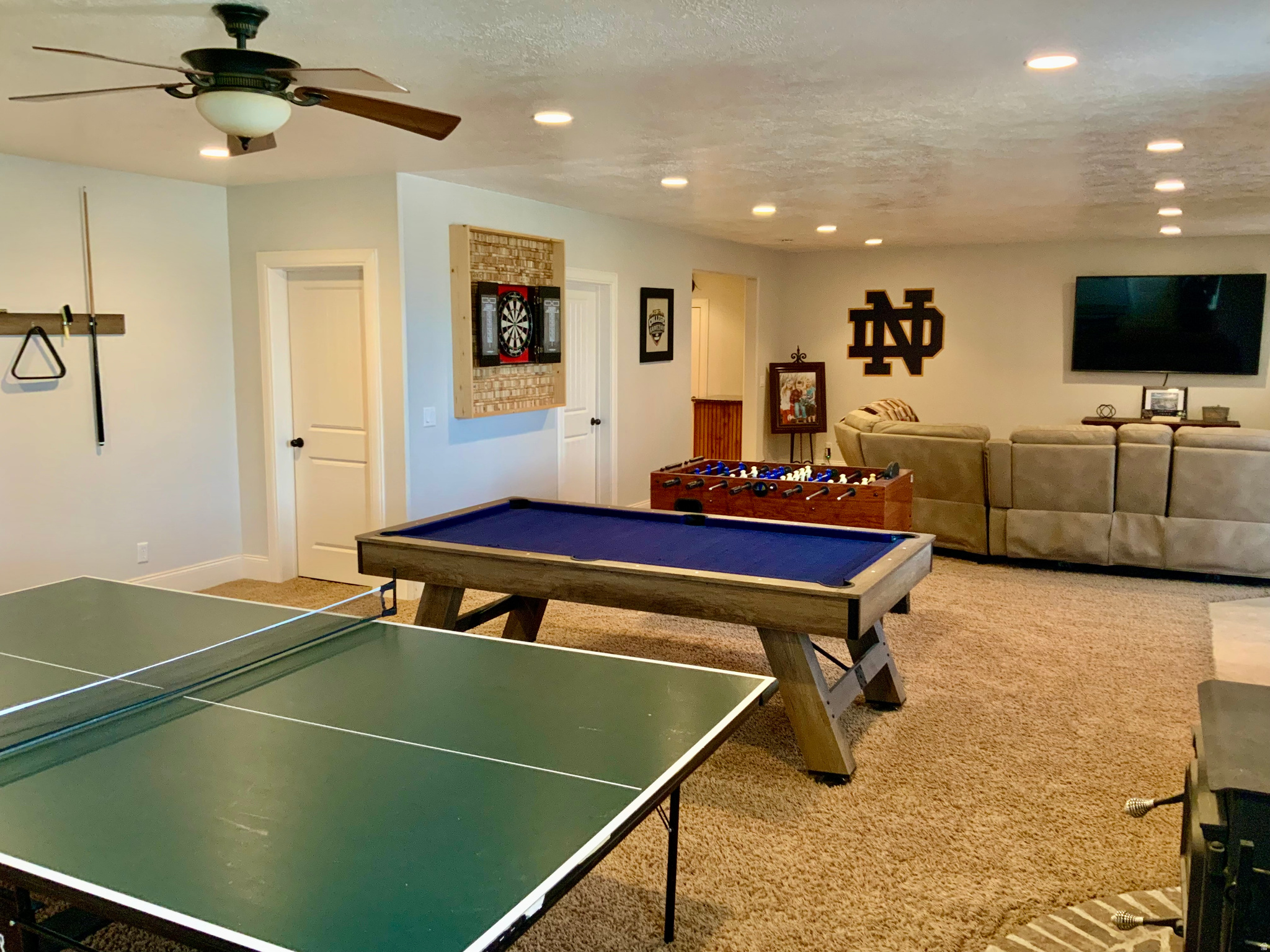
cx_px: 635
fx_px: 1064
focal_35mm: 29
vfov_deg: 48.2
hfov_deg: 61.7
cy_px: 476
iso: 250
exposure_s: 1/60
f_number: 1.8
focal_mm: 3
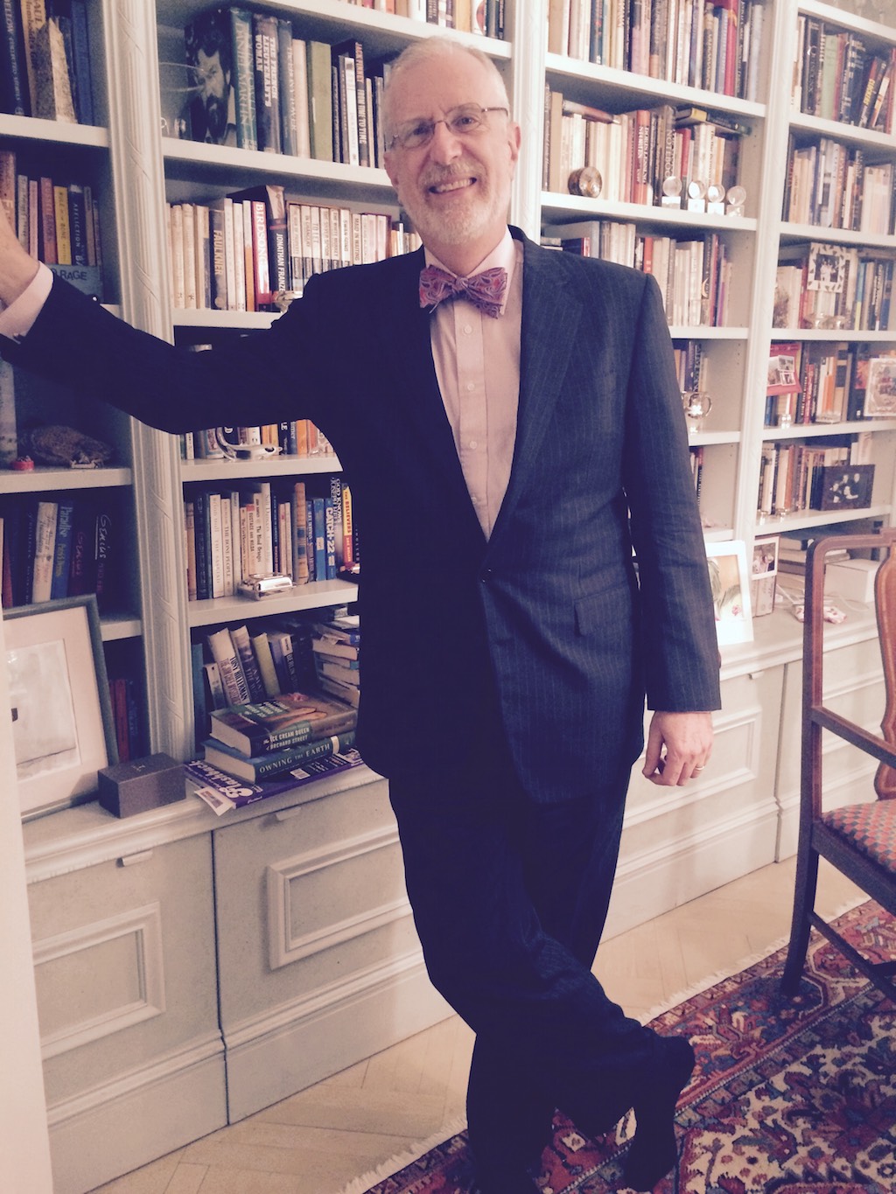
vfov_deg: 61.7
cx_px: 448
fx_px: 1001
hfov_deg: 48.2
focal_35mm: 29
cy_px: 597
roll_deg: -0.2
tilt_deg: -17.2
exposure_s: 1/30
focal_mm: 4.15
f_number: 2.2
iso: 250
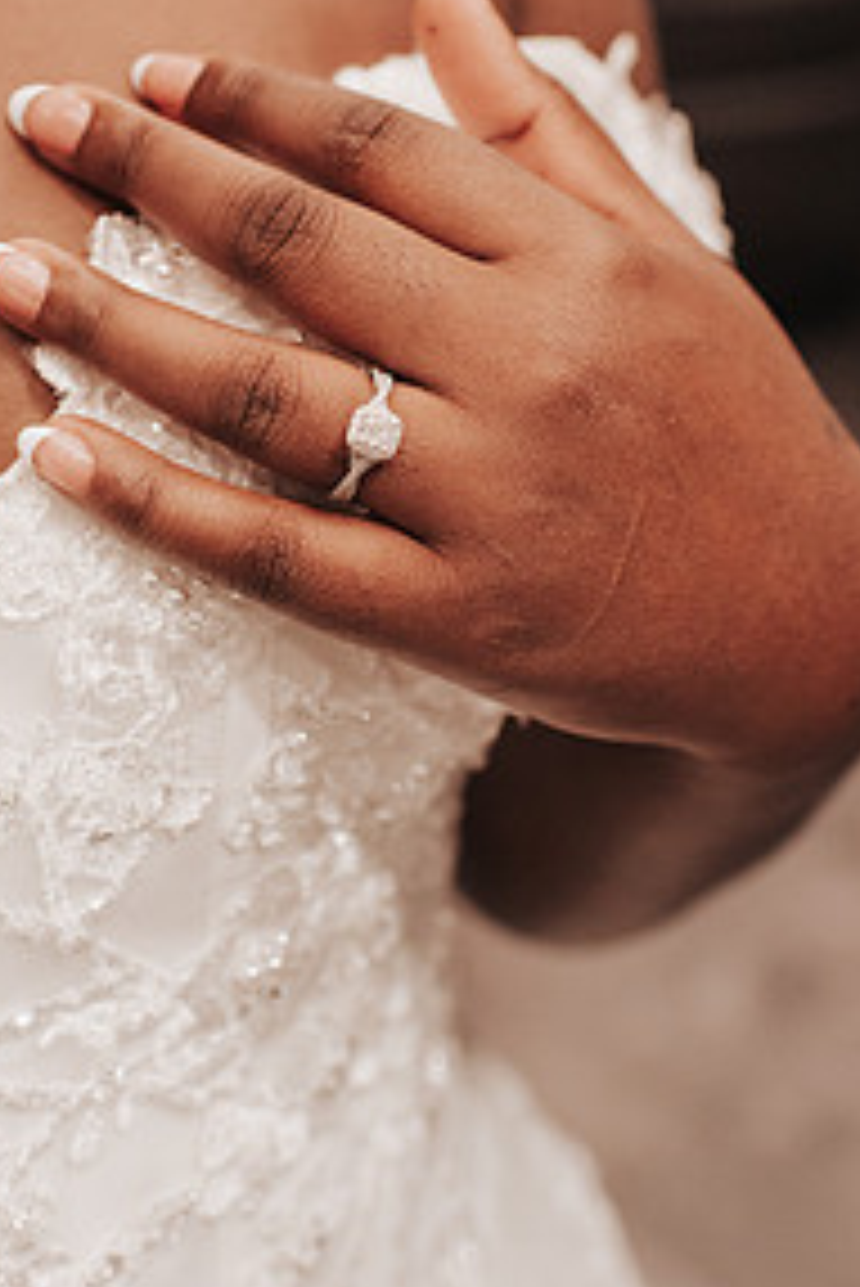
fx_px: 1968
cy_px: 356
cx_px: 396
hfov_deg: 24.6
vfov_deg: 35.6
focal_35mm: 55
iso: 1000
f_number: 3.2
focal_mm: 35
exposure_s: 1/640
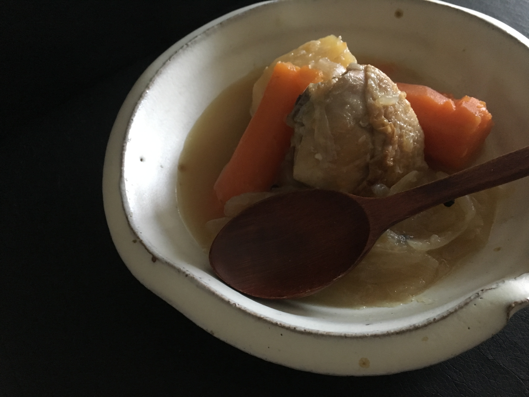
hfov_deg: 61.7
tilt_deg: -53.7
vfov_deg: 48.2
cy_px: 198
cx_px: 264
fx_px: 443
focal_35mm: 29
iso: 250
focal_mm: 4.15
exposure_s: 1/17
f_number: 2.2
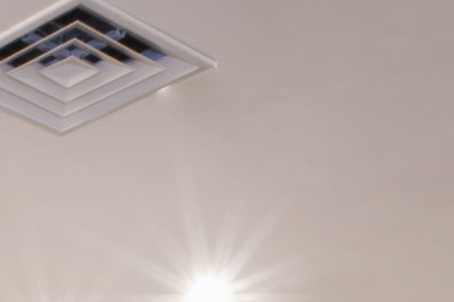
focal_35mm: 152
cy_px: 1060
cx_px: -217
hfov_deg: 12.8
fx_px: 1916
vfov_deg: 7.4
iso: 100
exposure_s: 20
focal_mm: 20
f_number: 22
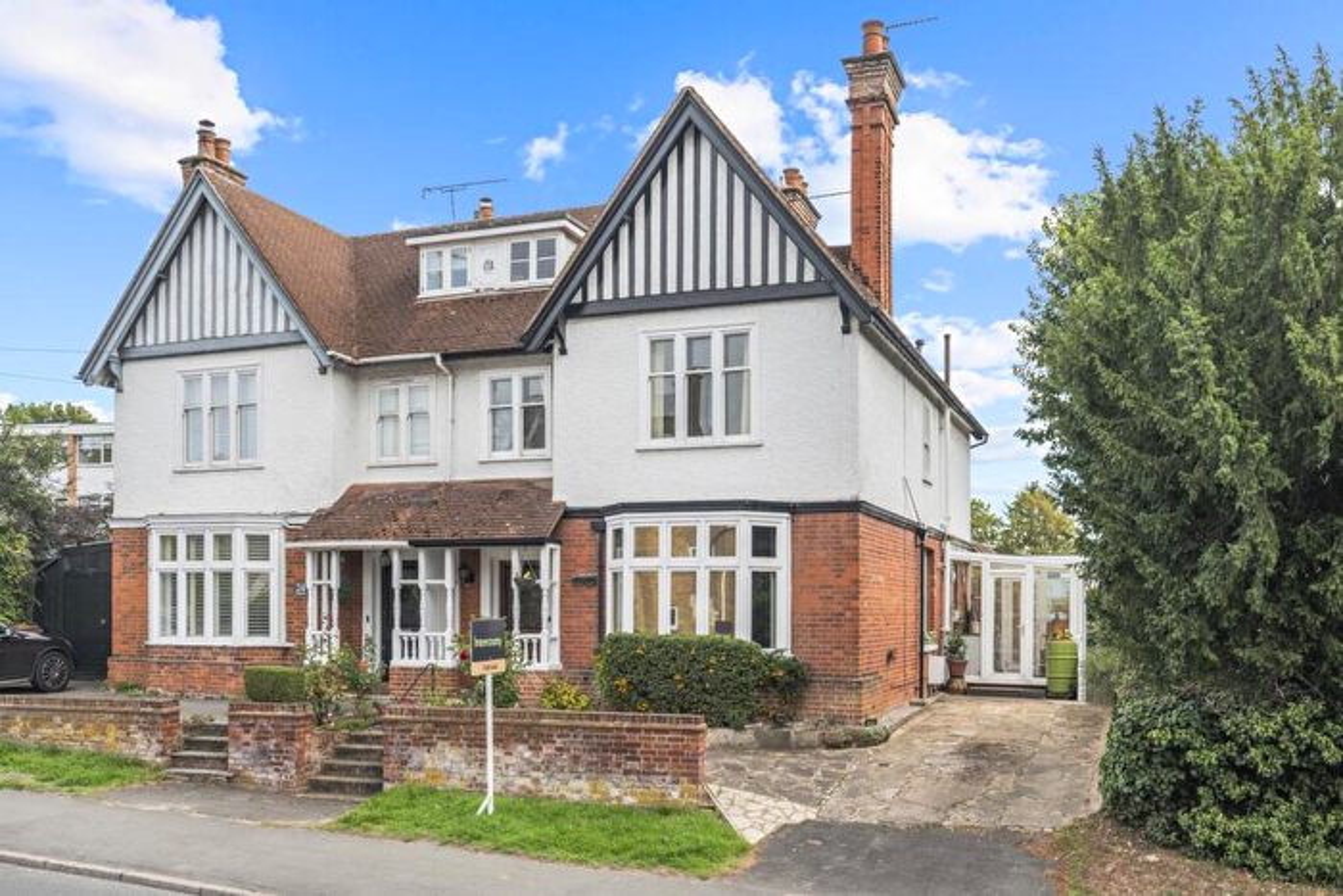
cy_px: 448
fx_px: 1157
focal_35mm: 31
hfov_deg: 60.3
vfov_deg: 42.3
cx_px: 672
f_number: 7.1
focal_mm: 31
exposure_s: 1/100
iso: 320
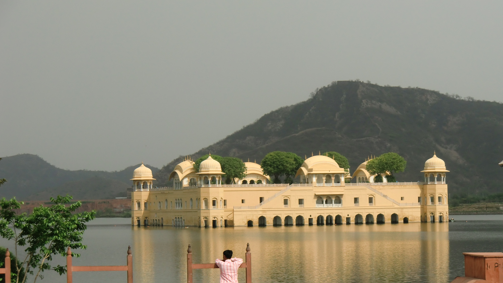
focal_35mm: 103
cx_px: 265
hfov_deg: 20.7
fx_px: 1374
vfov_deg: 11.7
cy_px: 192
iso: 64
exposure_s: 1/500
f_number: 4.8
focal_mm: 16
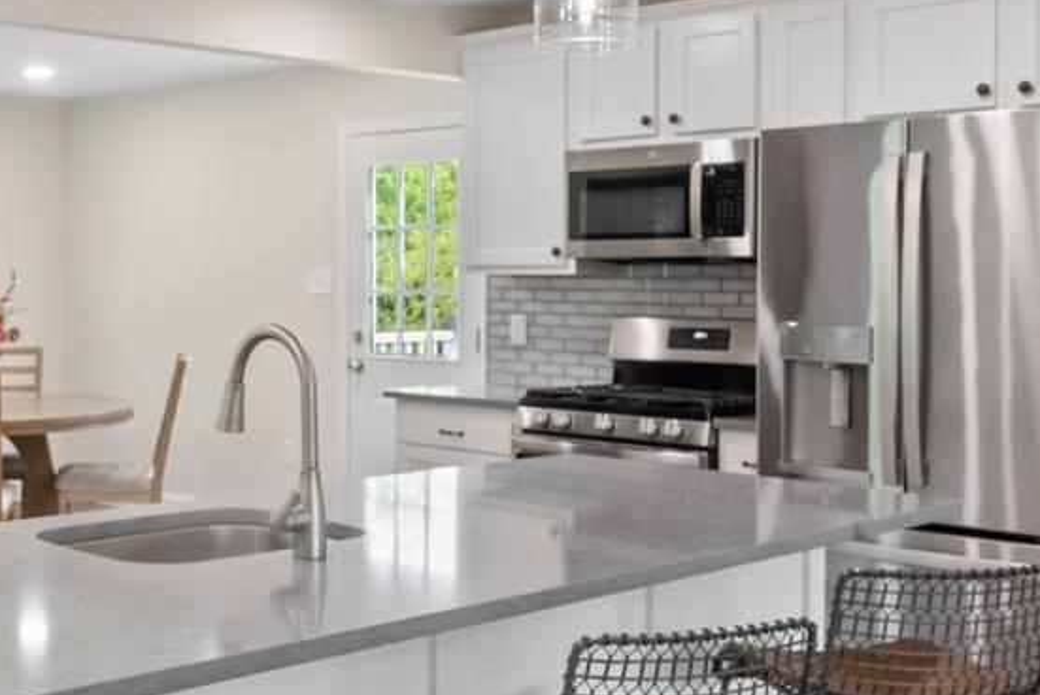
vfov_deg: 26.0
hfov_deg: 36.5
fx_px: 1503
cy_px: 282
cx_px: 164
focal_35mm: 52
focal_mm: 14
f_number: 7.1
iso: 1250
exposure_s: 1/40
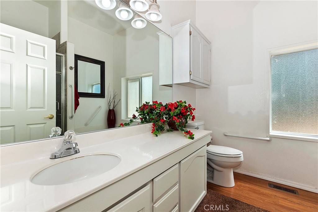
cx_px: 159
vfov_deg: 77.3
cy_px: 106
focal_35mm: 15
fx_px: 133
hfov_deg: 100.4
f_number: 8
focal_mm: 10
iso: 110
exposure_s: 1/30
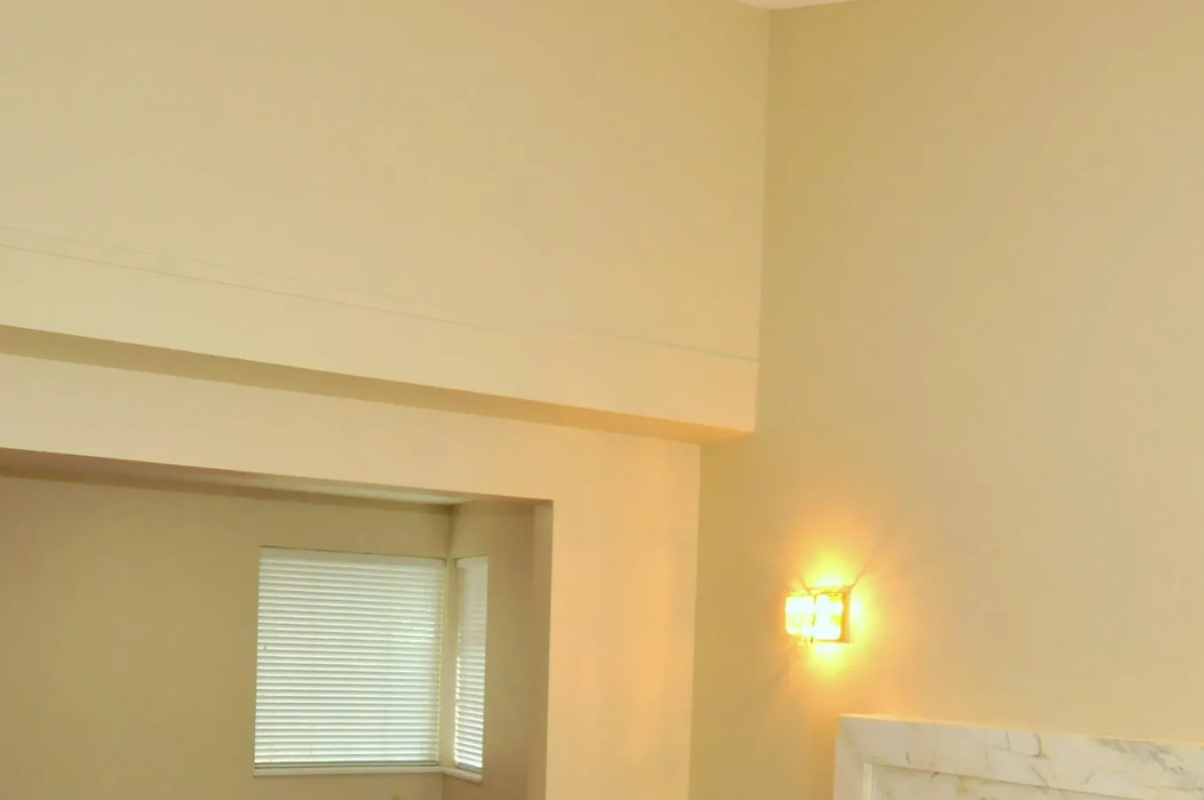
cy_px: 694
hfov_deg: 55.8
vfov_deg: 36.7
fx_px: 1136
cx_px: 582
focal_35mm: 34
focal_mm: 10
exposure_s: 1/60
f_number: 6.3
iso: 800
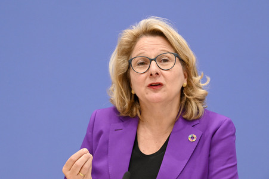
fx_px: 896
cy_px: 90
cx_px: 134
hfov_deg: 17.1
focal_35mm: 120
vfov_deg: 11.4
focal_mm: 120
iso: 5000
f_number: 5.6
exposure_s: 1/500
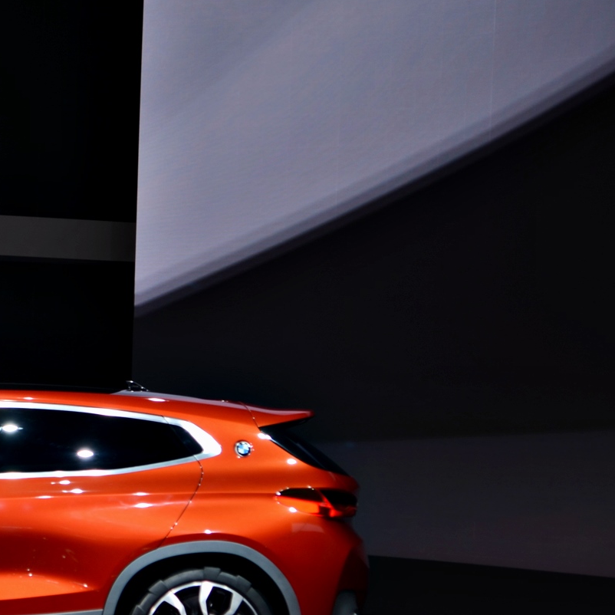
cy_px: 427
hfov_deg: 11.0
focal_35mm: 157
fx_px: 3155
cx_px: -20
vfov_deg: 11.1
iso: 100
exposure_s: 1/20
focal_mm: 55
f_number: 5.6
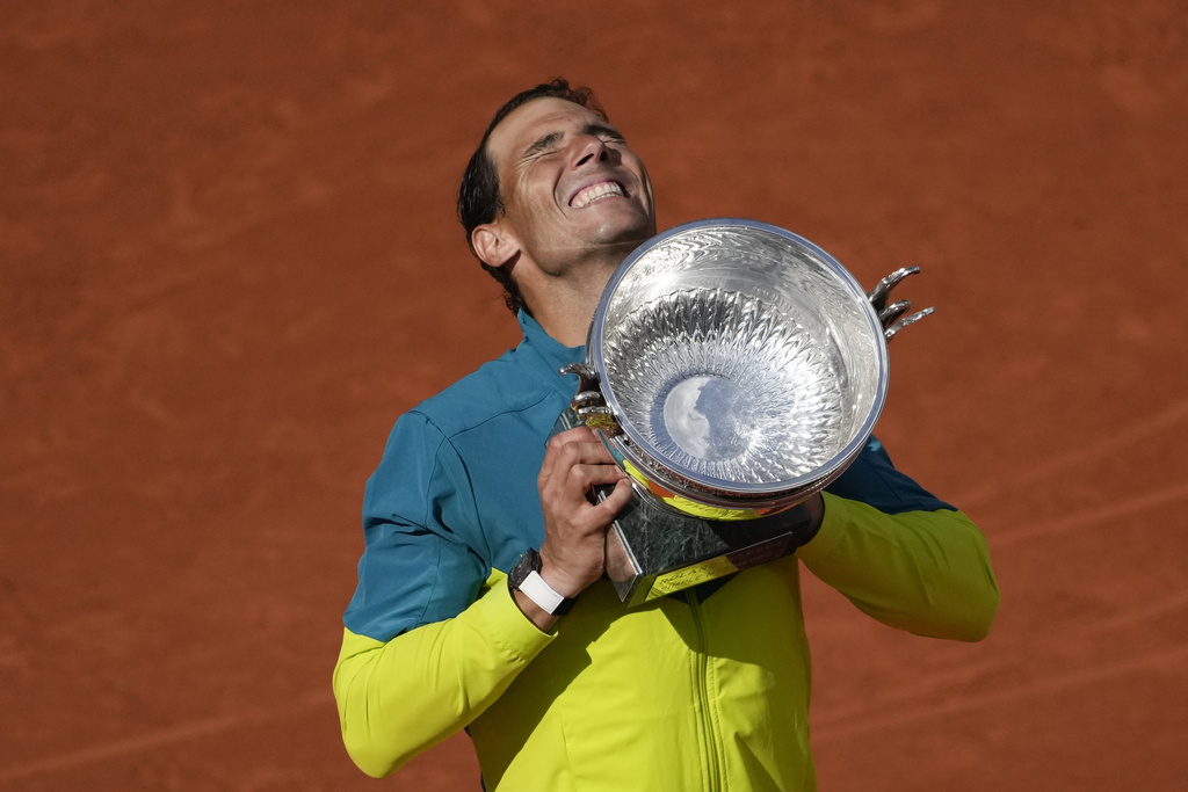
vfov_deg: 1.6
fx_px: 27722
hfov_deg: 2.5
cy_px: 396
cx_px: 594
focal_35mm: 840
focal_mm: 840
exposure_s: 1/10000
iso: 1000
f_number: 5.6
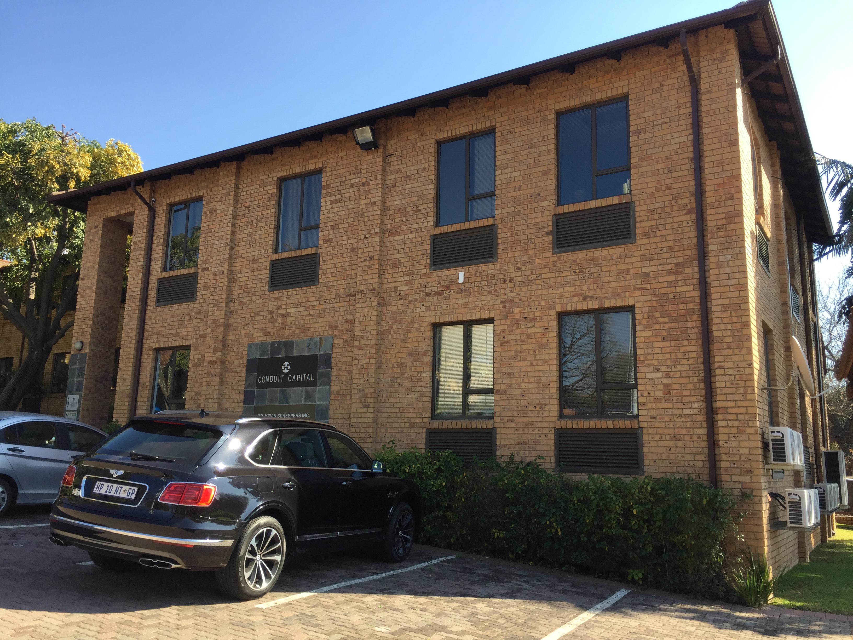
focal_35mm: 29
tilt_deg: +13.2
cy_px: 320
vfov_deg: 48.2
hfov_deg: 61.7
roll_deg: -2.0
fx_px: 715
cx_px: 426
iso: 32
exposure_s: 1/557
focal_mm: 4.15
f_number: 2.2
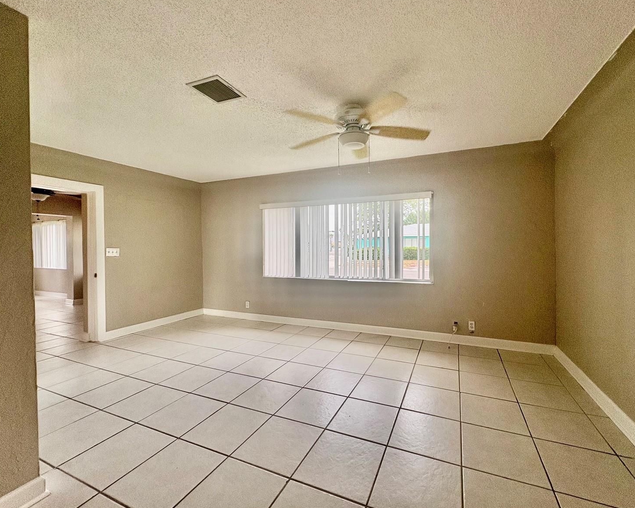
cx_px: 344
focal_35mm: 15
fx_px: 282
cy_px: 248
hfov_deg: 96.6
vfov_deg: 84.0
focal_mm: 2.22
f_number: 2.2
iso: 125
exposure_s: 1/99
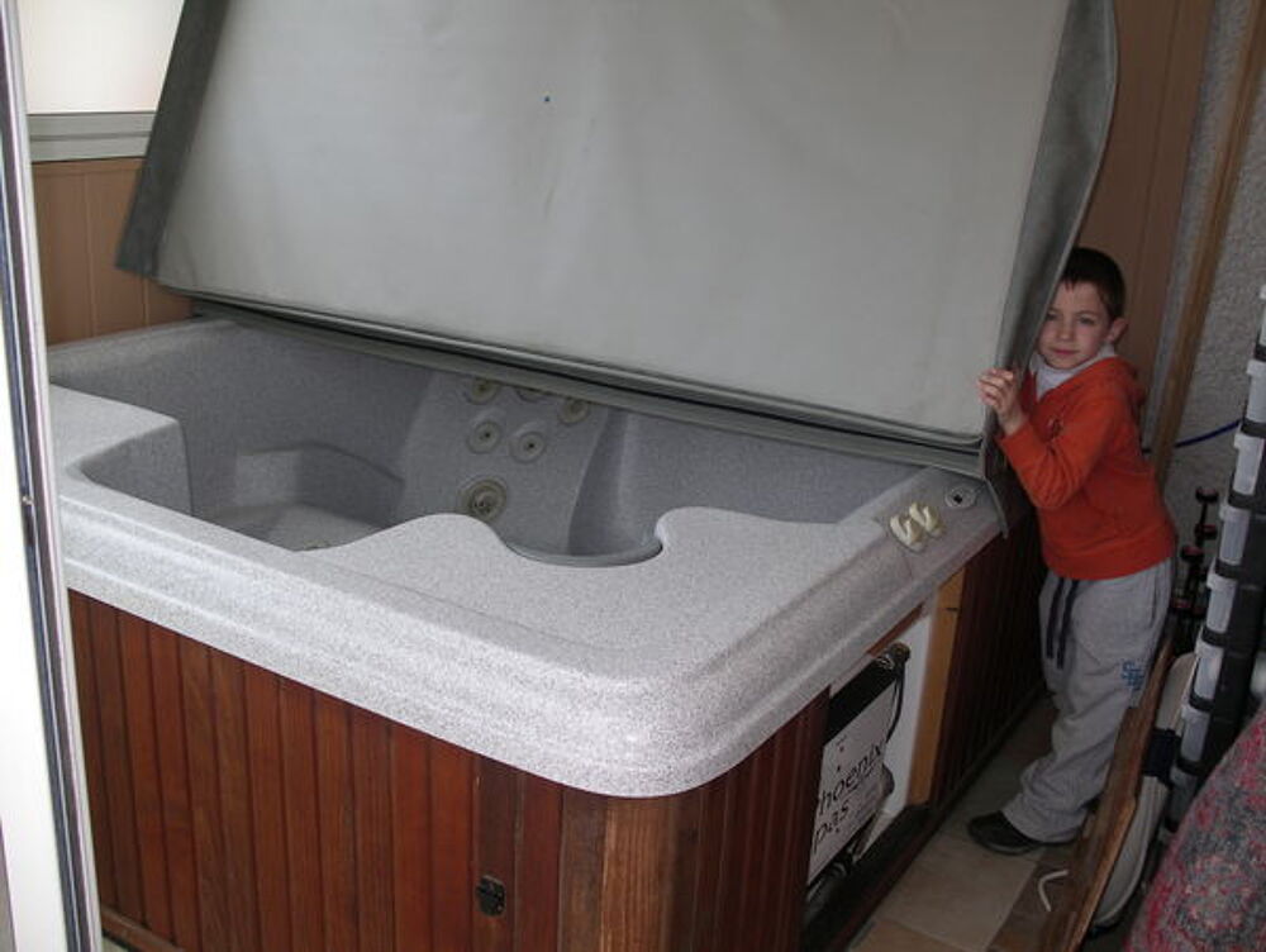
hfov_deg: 50.1
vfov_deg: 38.7
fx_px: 1354
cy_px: 476
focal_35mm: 37
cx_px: 633
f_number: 3.2
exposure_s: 1/160
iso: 80
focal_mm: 7.8
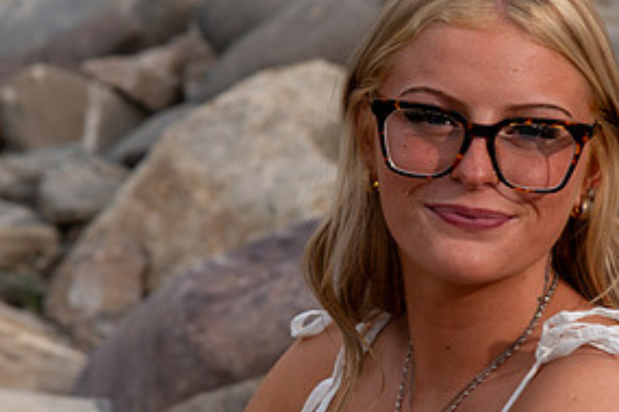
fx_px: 3972
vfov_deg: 5.9
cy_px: 224
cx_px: 361
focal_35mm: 231
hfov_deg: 8.9
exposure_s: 1/320
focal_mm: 95
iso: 320
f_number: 6.3
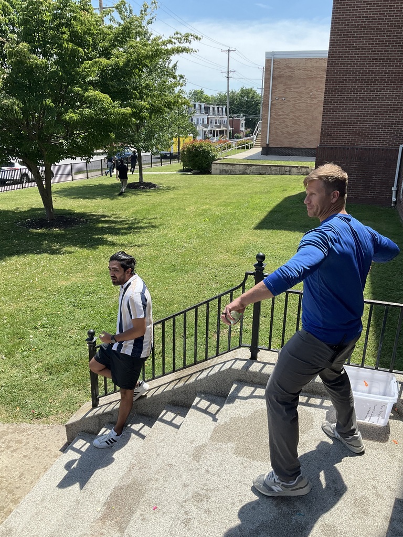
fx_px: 450
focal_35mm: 29
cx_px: 202
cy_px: 268
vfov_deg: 61.7
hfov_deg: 48.2
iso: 25
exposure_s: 1/869
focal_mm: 3
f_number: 1.8
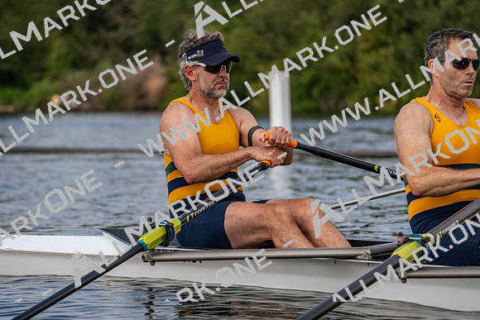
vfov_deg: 6.9
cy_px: 160
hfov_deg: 10.3
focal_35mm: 200
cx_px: 240
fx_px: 2667
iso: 320
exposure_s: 1/1600
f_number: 5.6
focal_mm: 200
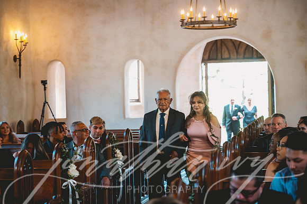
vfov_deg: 18.1
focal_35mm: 75
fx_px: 641
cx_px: 142
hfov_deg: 26.9
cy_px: 104
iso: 1600
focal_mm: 70
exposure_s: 1/160
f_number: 2.8
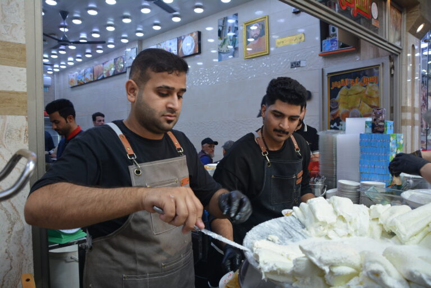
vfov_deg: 48.0
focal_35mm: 27
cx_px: 216
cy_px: 144
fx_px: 323
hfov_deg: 67.4
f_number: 6.3
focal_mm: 18
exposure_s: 1/160
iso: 200
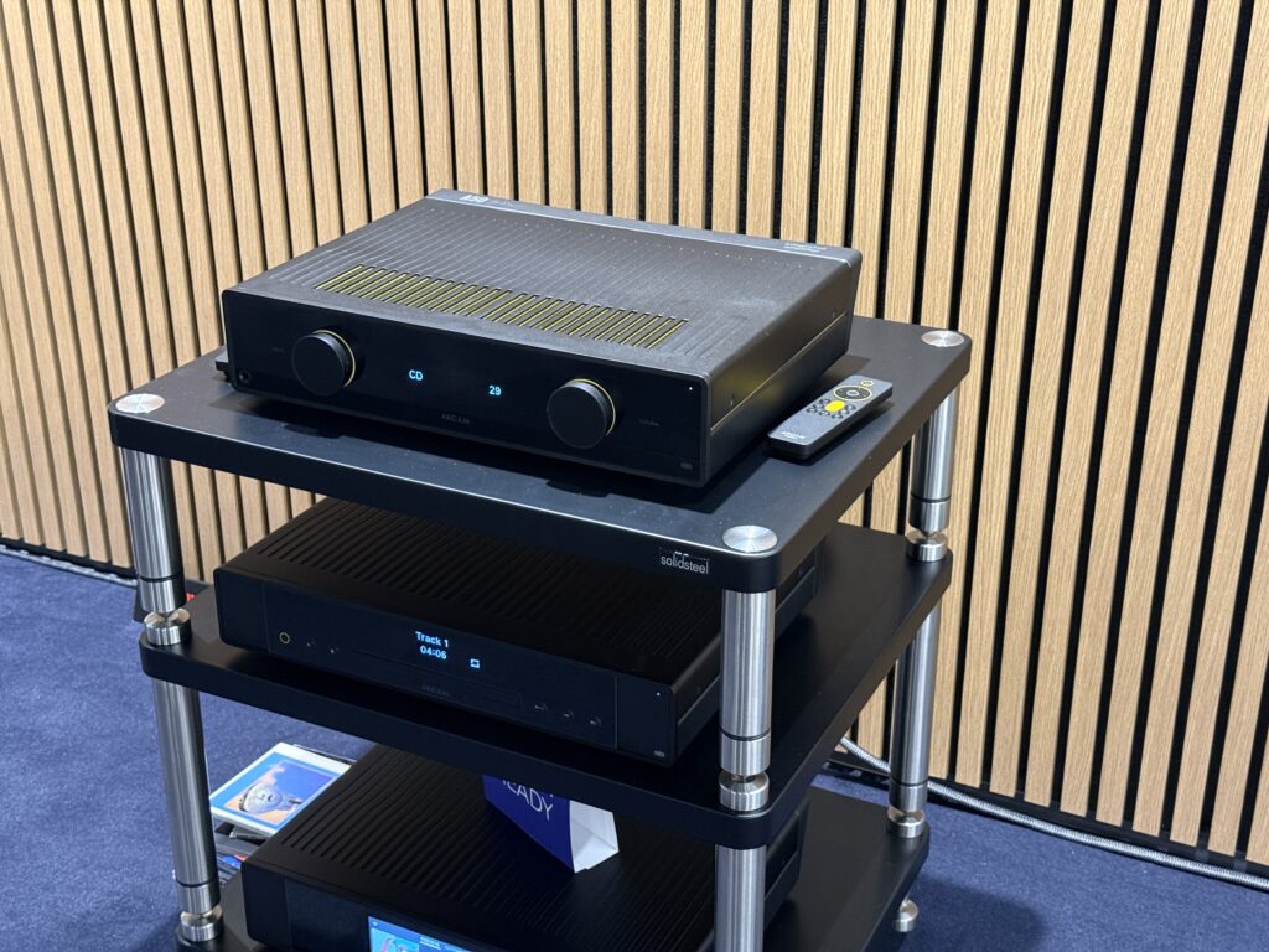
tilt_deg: -23.8
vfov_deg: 30.3
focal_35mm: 48
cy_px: 476
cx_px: 634
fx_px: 1760
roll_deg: -0.3
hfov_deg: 39.7
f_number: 1.78
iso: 400
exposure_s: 1/33
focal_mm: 6.76
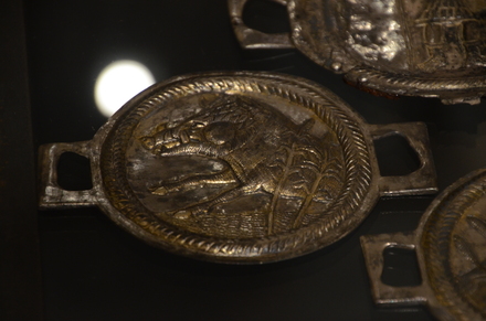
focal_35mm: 210
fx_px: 2828
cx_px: 243
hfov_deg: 9.8
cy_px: 160
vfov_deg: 6.5
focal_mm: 140
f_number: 6
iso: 1250
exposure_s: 1/30
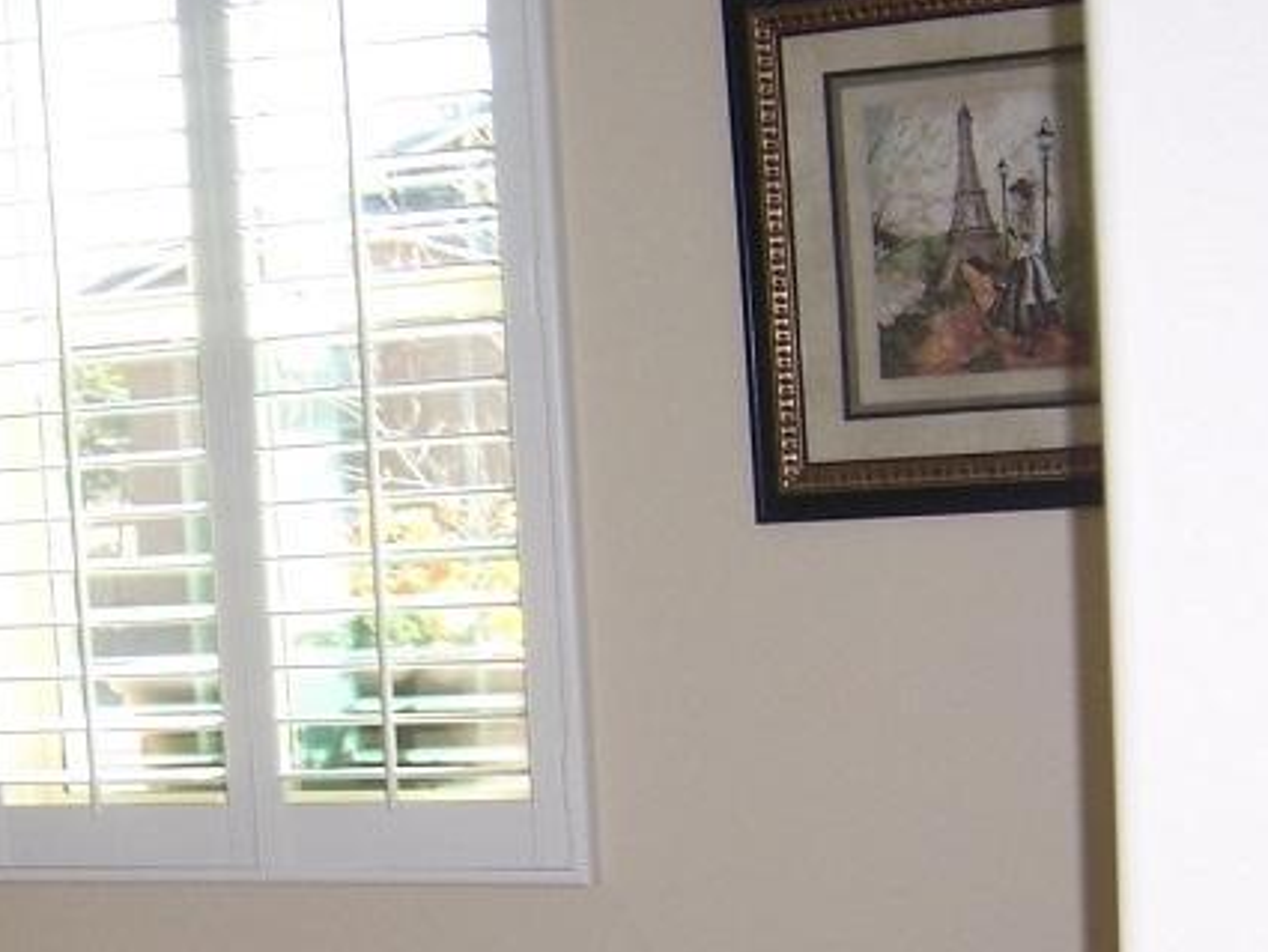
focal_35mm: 79
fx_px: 2895
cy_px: 801
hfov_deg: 24.4
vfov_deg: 18.4
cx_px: 307
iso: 80
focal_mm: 6.2
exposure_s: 1/60
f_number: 2.8
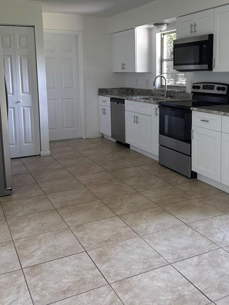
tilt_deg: -8.6
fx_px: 335
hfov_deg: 37.4
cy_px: 113
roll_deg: +0.2
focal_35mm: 38
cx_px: 148
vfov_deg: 48.5
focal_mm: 6.76
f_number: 1.78
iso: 100
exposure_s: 1/121
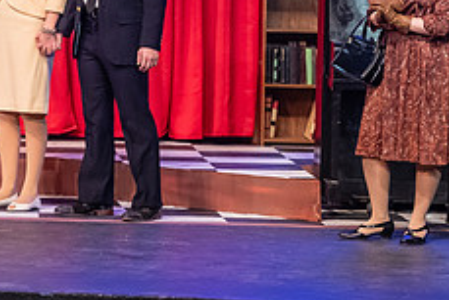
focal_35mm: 241
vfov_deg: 5.7
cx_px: 22
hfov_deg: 8.5
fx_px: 3008
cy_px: 5
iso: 2500
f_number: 3.2
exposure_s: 1/200
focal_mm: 95
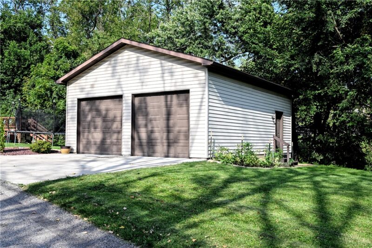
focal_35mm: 35
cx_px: 186
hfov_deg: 54.1
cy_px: 124
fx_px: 364
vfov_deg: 37.6
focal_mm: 23.5
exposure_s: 1/100
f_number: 8
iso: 100
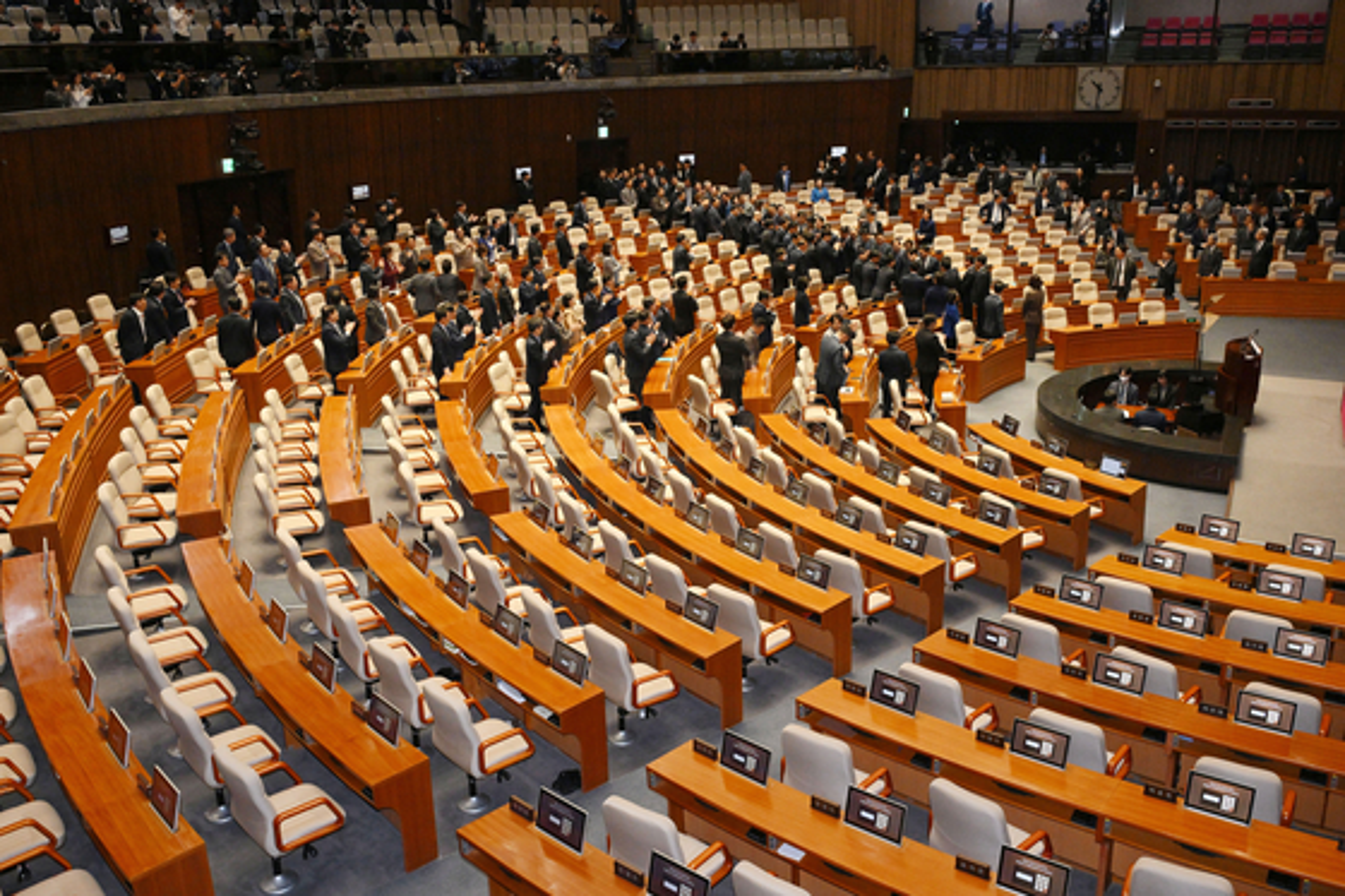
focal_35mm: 33
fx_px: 1232
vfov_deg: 39.9
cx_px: 672
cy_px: 448
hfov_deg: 57.2
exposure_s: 1/250
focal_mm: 33
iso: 3200
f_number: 7.1
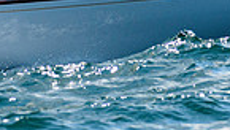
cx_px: 111
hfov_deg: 1.1
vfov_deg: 0.6
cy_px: -101
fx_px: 11786
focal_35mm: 1930
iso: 400
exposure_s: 1/4000
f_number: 5
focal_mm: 300
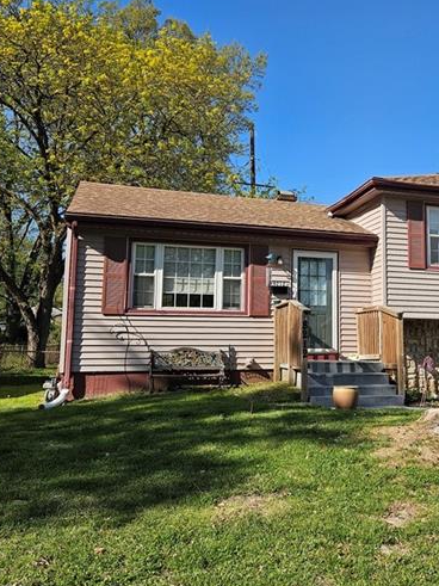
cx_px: 326
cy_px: 286
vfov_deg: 51.4
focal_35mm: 36
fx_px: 609
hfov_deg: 38.7
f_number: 1.8
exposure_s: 1/2054
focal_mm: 5.4
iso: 25
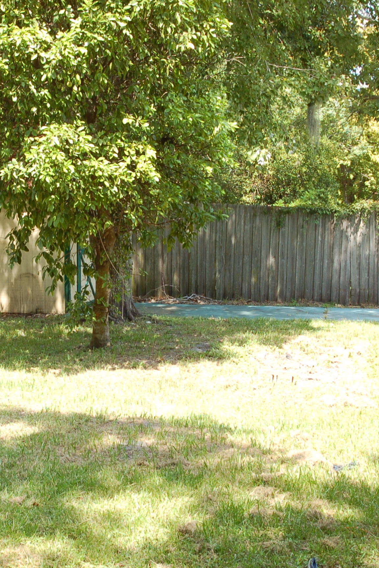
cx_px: 151
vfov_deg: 27.7
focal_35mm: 73
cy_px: 279
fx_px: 1152
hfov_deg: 18.7
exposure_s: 1/40
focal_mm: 28
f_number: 10
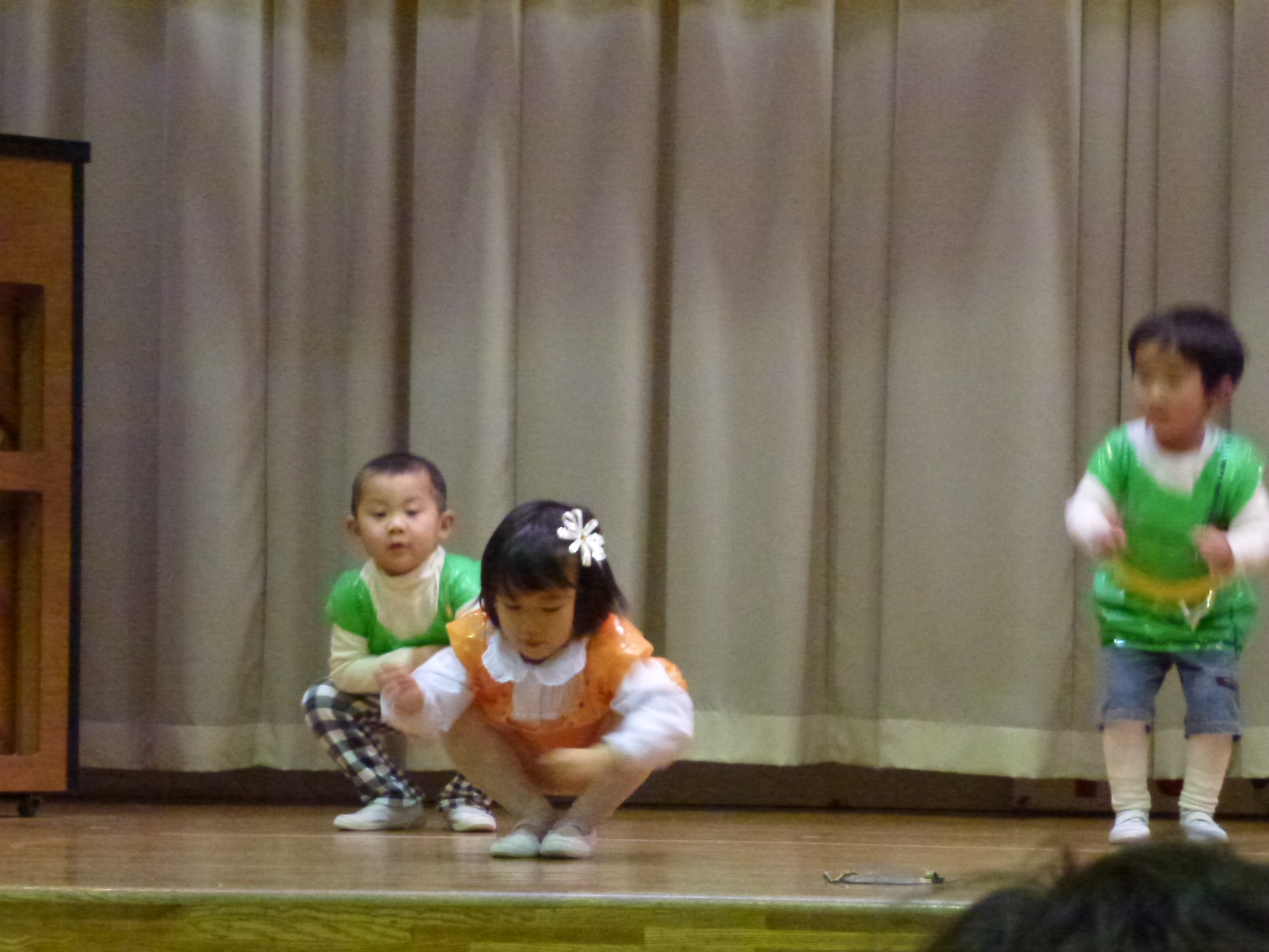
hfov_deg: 13.9
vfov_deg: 10.4
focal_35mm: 142
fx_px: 5206
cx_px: 634
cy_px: 476
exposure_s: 1/30
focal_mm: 25.5
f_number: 5.3
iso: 1600
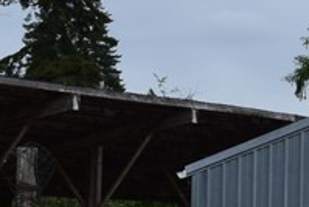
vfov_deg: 5.4
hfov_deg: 7.5
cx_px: 783
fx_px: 2179
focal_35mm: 254
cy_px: 132
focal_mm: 31
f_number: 10
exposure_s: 1/320
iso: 400
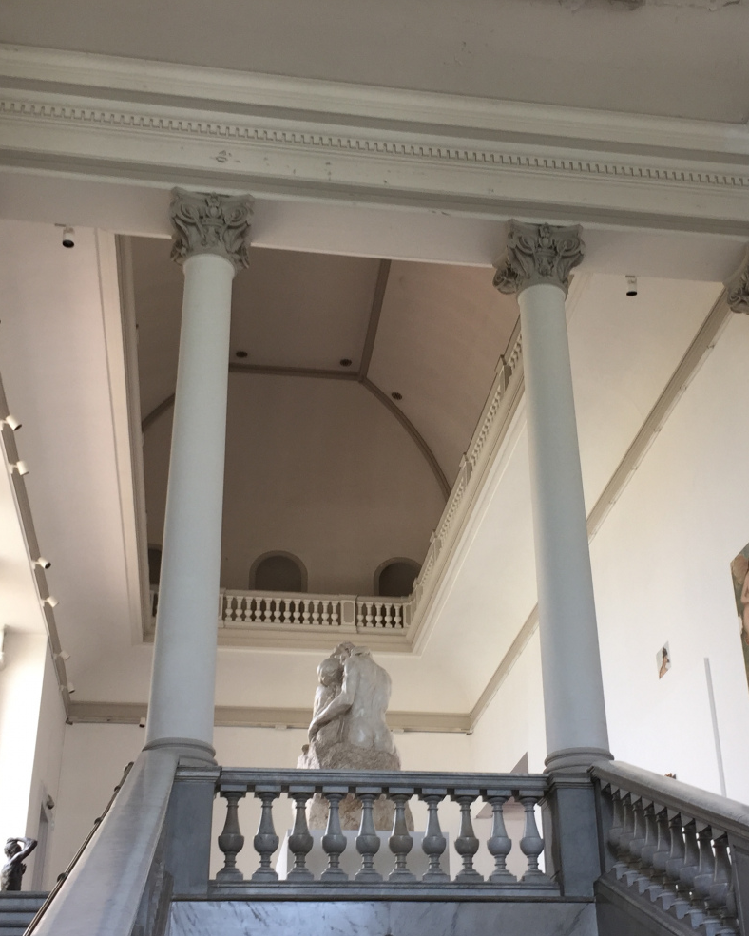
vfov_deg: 40.2
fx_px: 1275
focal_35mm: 46
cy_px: 554
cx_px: 421
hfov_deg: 32.7
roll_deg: +0.0
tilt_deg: +26.7
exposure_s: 1/50
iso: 32
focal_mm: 4.15
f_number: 2.2
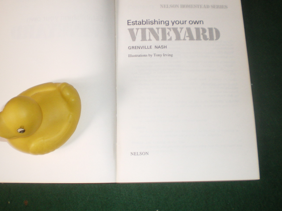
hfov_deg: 40.3
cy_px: 84
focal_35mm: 47
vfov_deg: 30.8
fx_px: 383
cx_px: 121
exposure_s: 1/50
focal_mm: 6.3
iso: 200
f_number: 3.1
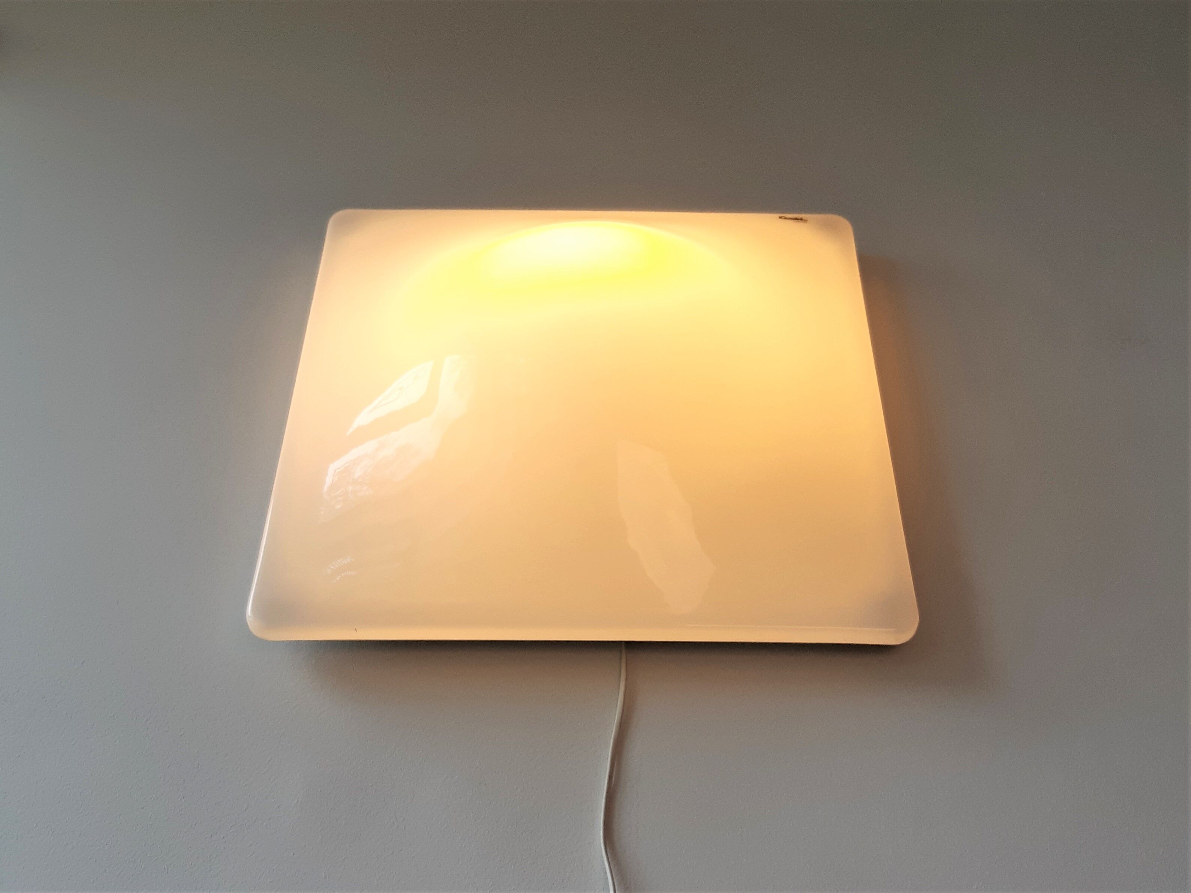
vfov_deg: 53.1
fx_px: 894
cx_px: 596
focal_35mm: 26
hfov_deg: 67.3
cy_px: 446
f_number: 1.7
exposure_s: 1/100
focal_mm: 3.93
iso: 40
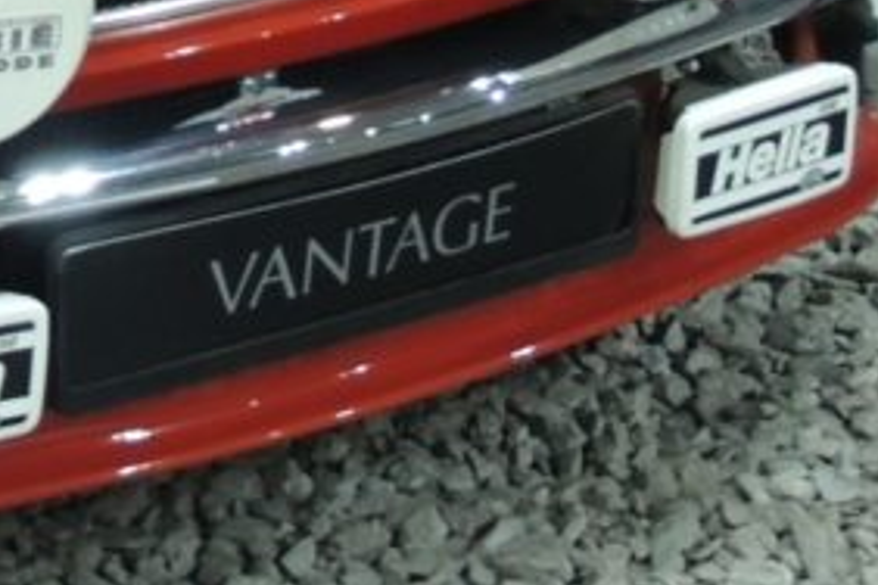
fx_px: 3682
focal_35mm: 151
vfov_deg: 8.8
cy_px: -349
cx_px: -461
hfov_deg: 12.8
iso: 800
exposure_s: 1/15
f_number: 3.3
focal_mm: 7.1
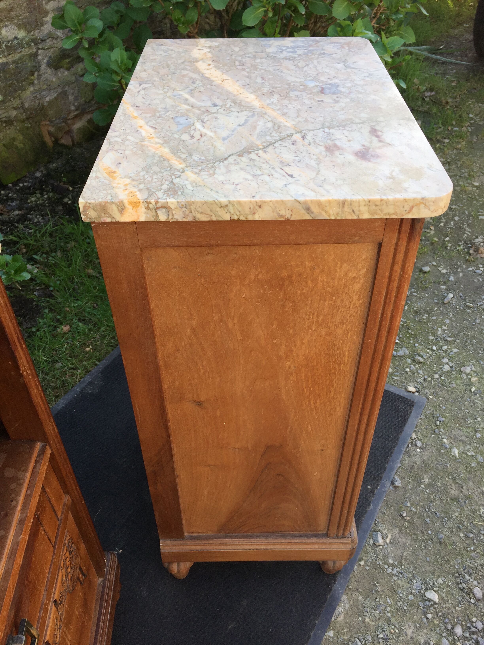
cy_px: 322
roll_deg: +2.4
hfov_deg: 48.2
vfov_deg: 61.7
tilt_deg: -41.8
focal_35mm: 29
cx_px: 242
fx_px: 541
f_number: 2.2
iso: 32
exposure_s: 1/237
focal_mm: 4.15
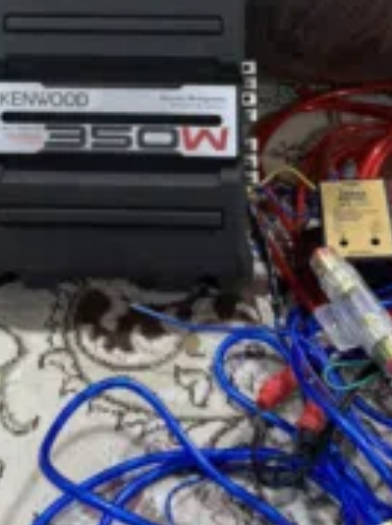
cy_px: -6
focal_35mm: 54
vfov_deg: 32.6
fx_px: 817
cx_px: 121
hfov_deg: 26.8
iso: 250
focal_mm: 6.76
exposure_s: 1/50
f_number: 1.78
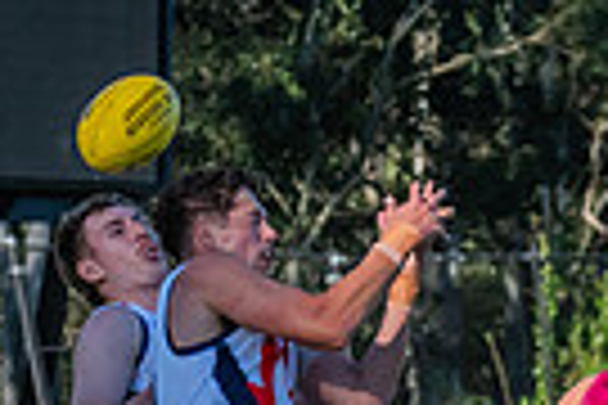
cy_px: 490
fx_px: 13949
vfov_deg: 1.7
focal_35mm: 826
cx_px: 316
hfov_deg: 2.5
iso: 800
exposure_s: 1/1600
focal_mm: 170
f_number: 10
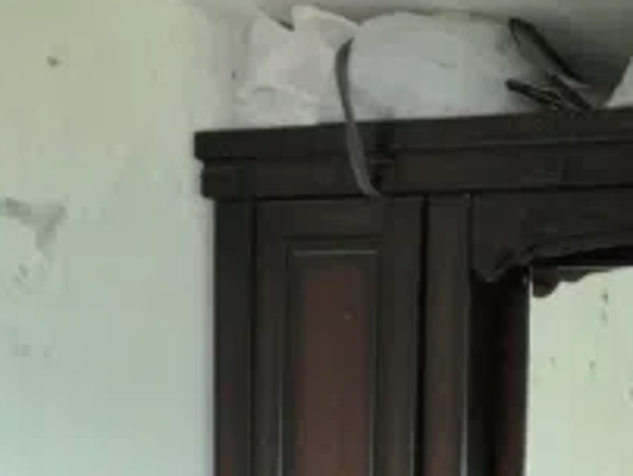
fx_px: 1391
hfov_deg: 21.4
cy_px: 733
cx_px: 959
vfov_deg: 17.3
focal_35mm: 76
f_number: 1.75
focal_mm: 5.25
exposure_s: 1/50
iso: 441
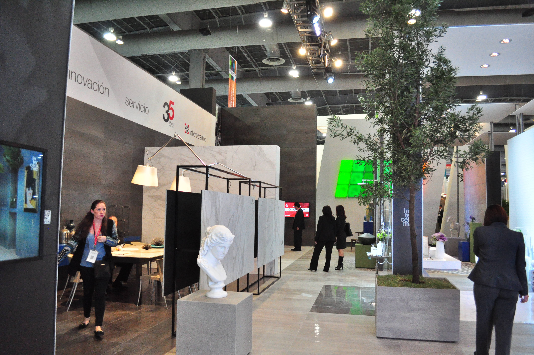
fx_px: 400
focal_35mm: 27
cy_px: 178
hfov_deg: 67.4
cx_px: 267
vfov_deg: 47.8
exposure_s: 1/250
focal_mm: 18
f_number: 3.5
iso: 2500
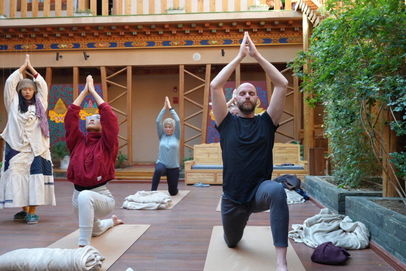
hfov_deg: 55.8
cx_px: 203
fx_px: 384
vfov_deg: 38.9
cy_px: 136
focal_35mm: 34
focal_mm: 34
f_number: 4
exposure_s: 1/200
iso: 640
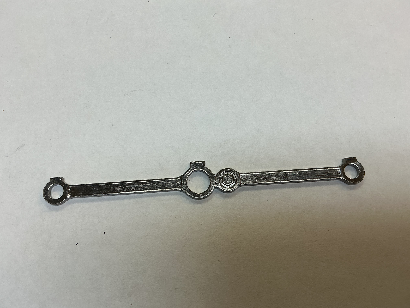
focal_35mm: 29
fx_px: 343
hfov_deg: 61.7
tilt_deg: -76.2
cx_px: 205
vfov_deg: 48.2
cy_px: 154
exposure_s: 1/100
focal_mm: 3
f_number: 1.8
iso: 25
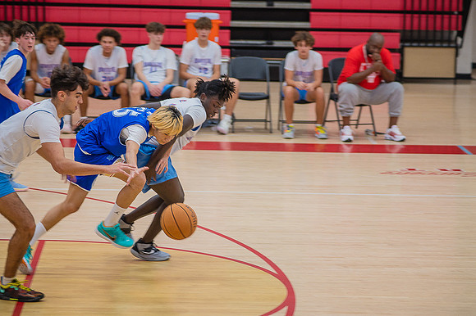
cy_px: 158
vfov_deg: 10.1
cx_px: 238
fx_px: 1784
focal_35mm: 135
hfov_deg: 15.2
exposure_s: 1/250
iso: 1000
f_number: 5
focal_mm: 135
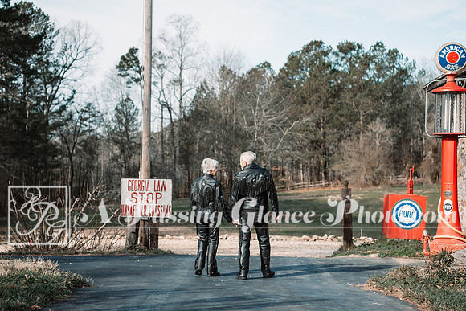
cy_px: 156
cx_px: 233
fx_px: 835
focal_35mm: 64
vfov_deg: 21.1
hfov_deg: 31.2
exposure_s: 1/1250
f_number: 3.2
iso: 250
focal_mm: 62
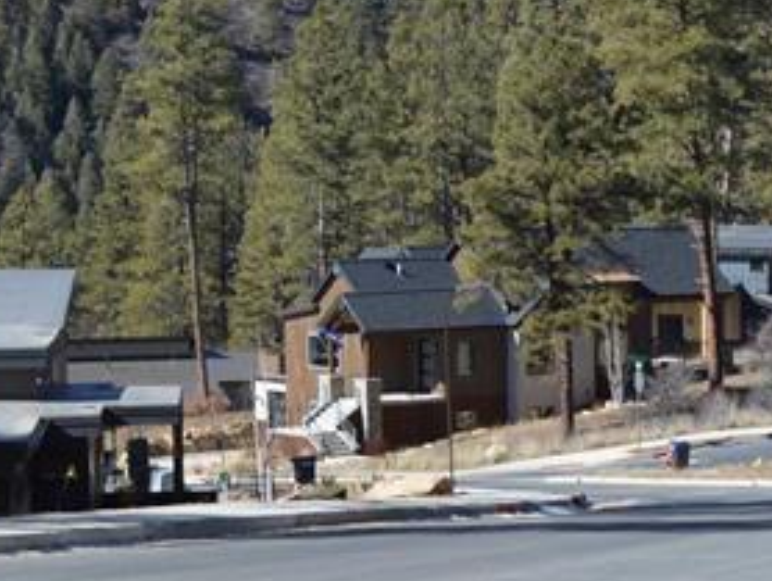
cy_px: 392
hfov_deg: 12.0
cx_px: 1072
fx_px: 3549
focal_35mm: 159
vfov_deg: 9.3
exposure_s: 1/200
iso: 100
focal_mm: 30
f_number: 7.1
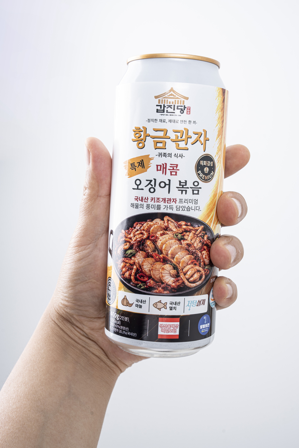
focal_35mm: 50
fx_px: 617
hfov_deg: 27.2
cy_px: 224
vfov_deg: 40.0
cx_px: 150
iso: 100
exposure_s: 1/100
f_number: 11
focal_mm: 49.5
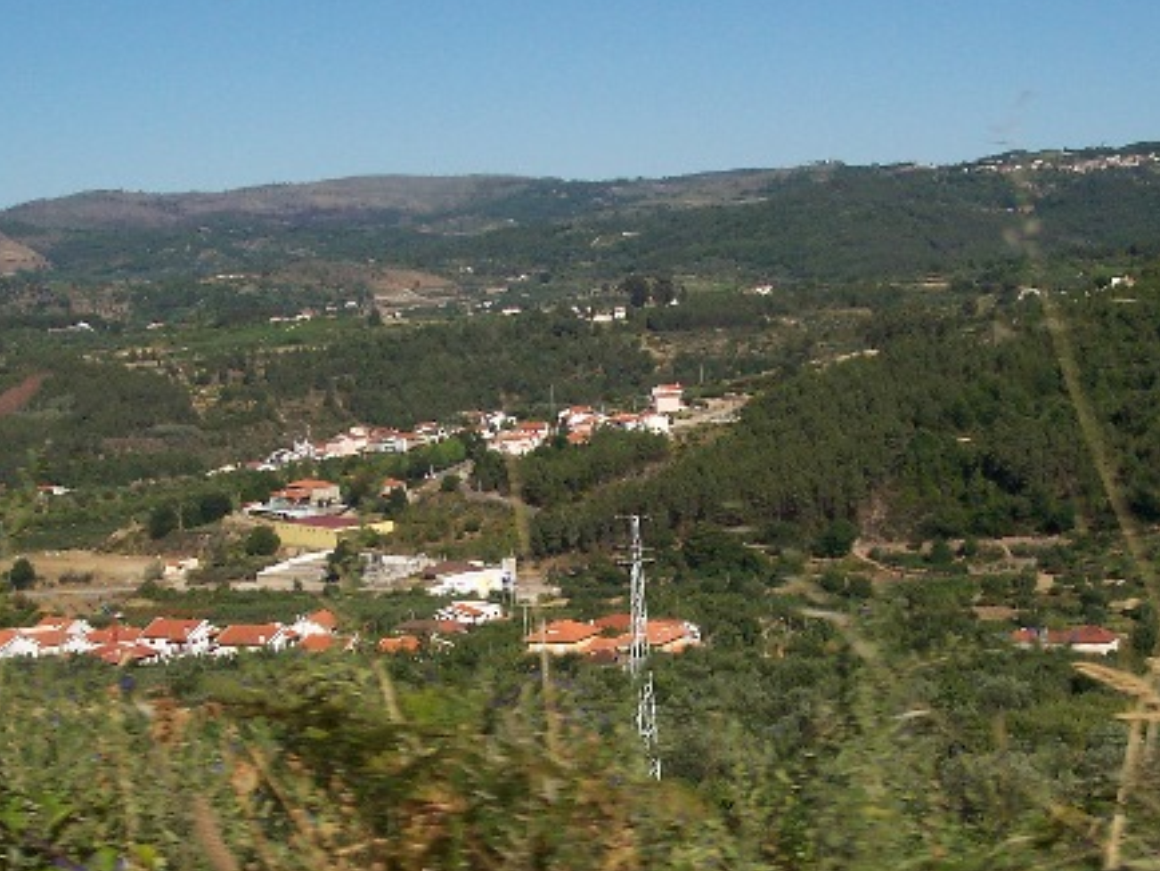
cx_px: 529
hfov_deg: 27.7
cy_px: 444
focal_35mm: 70
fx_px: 2347
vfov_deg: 21.0
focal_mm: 8
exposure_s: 1/1000
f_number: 4.8
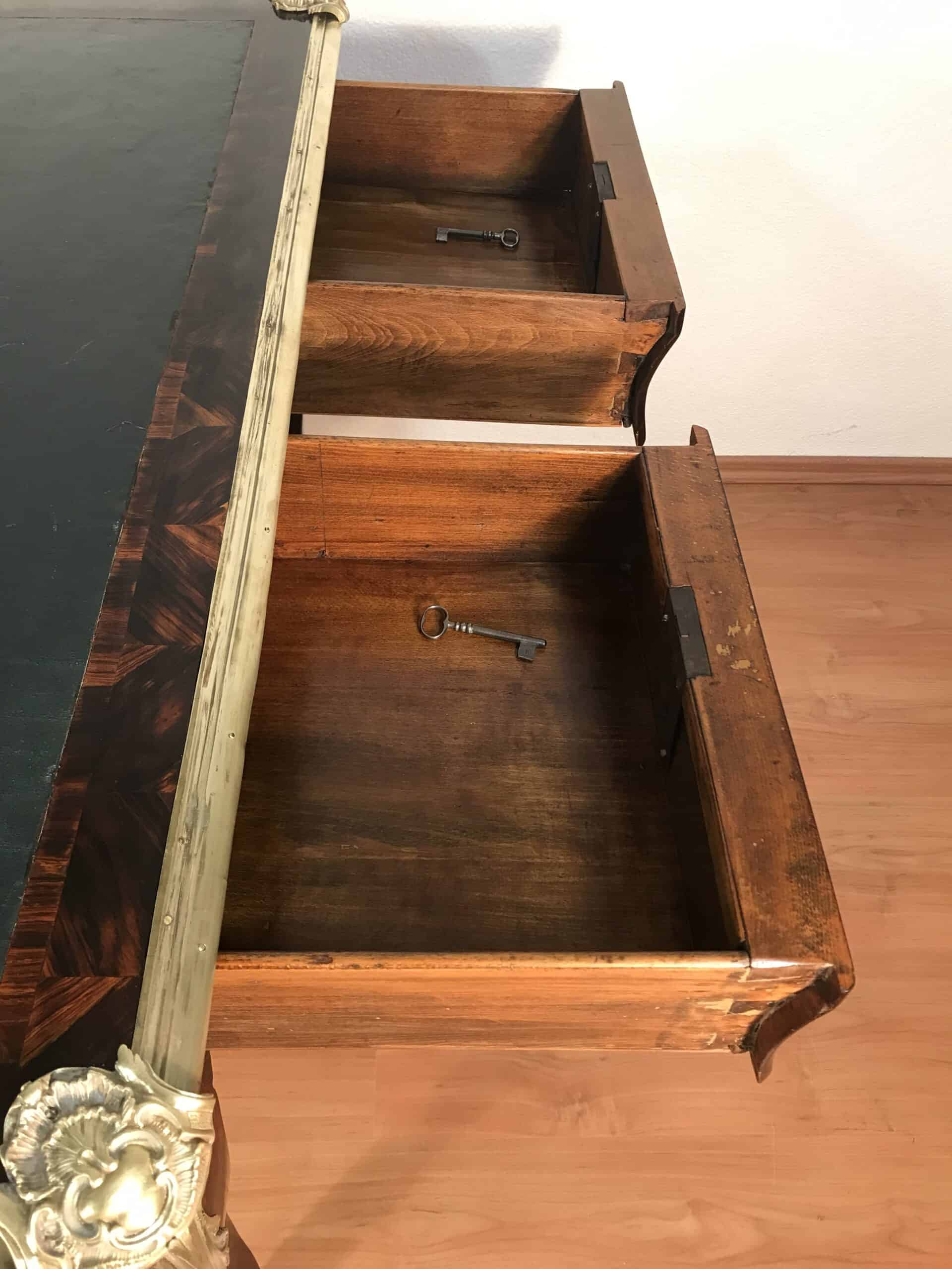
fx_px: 1027
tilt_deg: -49.4
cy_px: 634
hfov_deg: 49.7
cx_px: 476
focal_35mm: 28
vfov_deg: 63.4
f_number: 1.8
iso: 40
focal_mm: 3.99
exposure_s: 1/20
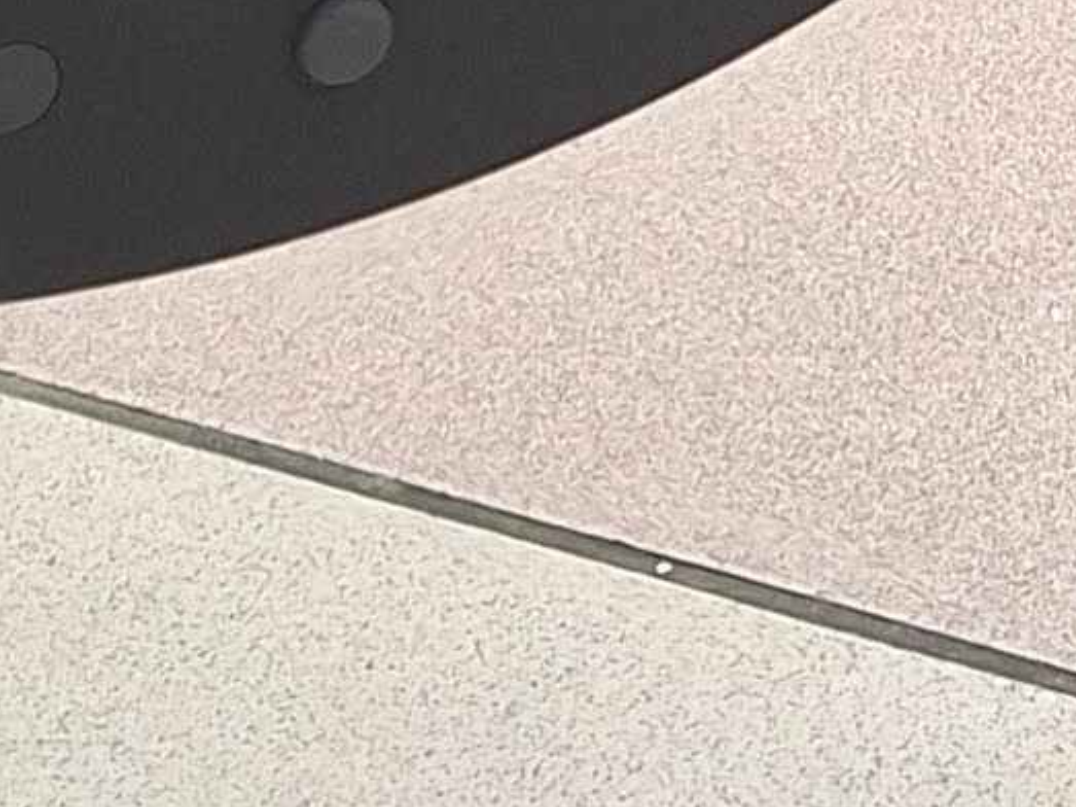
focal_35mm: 176
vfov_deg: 7.4
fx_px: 5470
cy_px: -1600
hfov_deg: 10.4
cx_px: 2057
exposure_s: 1/33
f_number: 1.8
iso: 250
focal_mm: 5.54
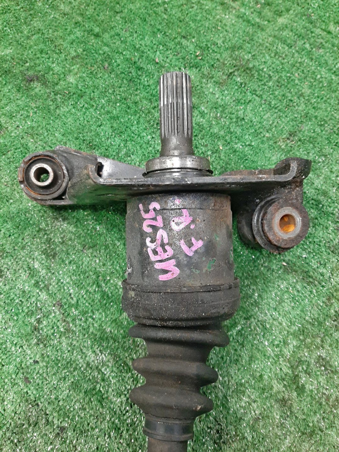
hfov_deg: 53.1
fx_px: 339
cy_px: 226
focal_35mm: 26
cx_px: 170
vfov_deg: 67.3
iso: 292
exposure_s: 1/25
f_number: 1.7
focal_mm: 3.93
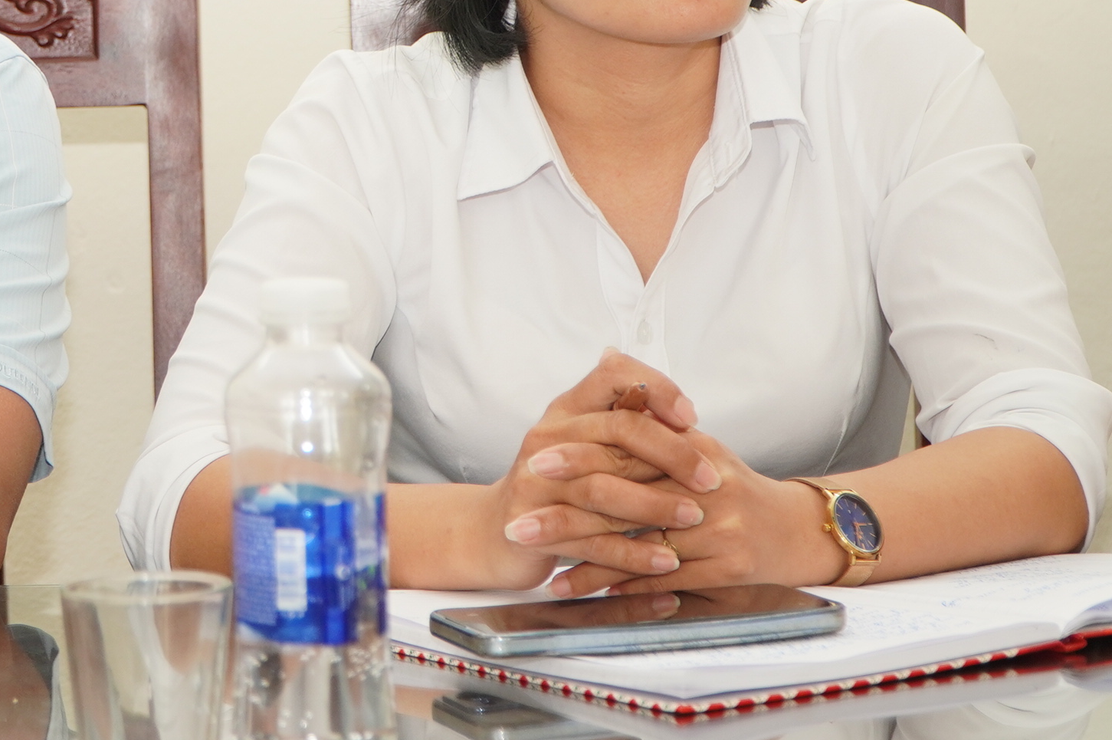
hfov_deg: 17.4
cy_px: 91
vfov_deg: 11.8
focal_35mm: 115
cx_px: 8
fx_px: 3550
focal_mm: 37
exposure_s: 1/60
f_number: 4
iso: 250
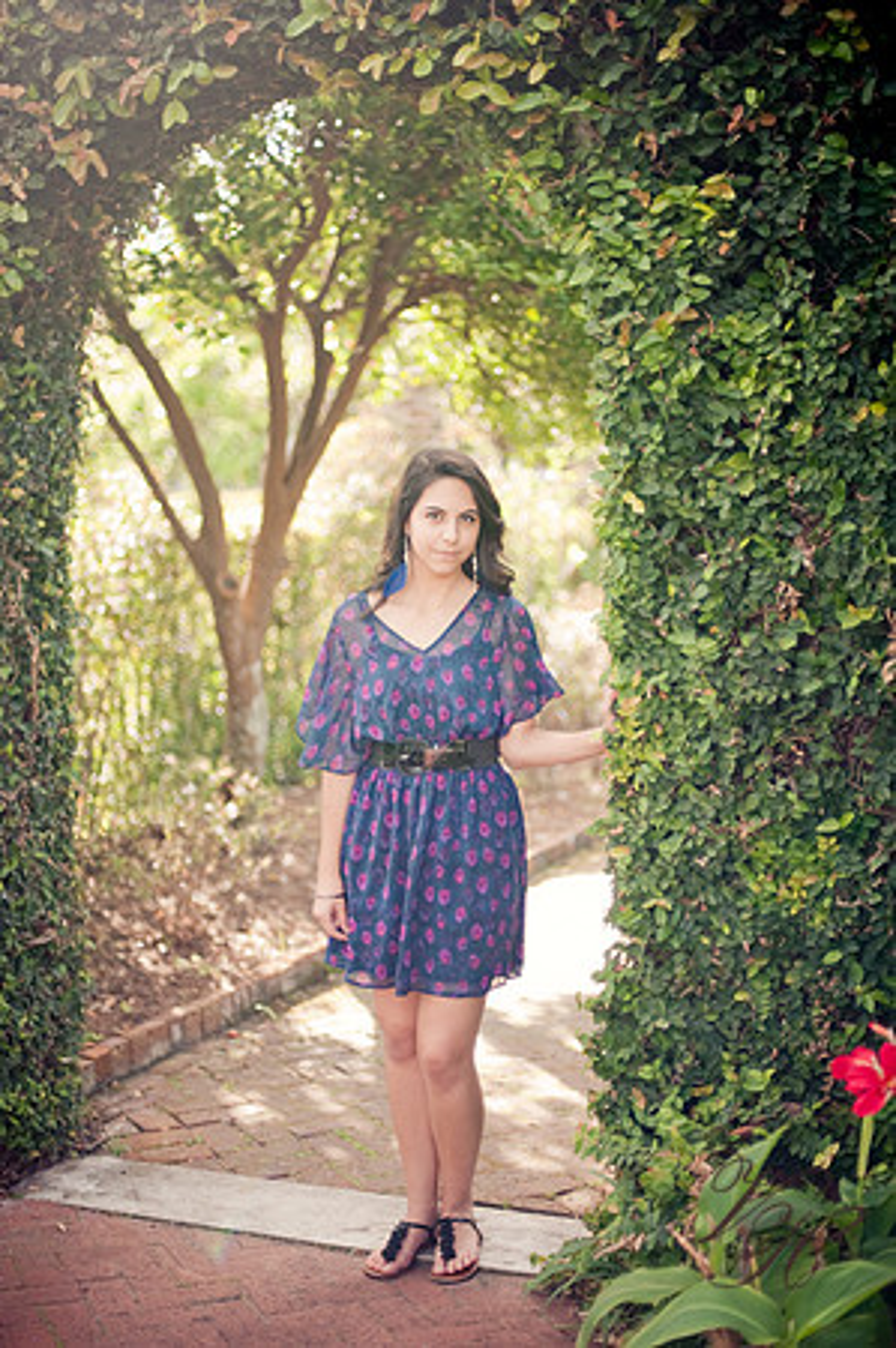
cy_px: 674
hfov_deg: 26.9
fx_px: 1871
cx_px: 448
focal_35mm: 50
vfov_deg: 39.6
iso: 320
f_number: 1.4
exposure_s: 1/1000
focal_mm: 50
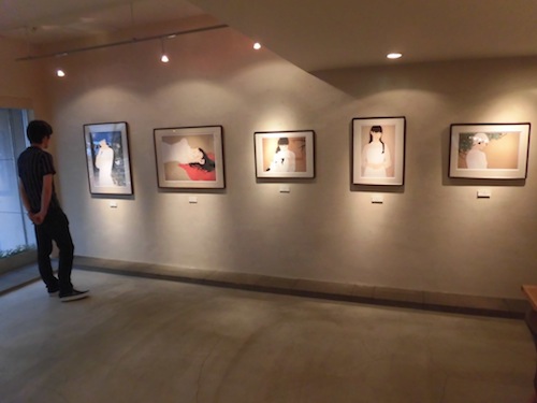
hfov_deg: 71.6
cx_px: 268
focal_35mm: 24
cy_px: 202
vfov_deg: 56.8
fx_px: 372
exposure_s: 1/30
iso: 320
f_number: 3.1
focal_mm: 4.3
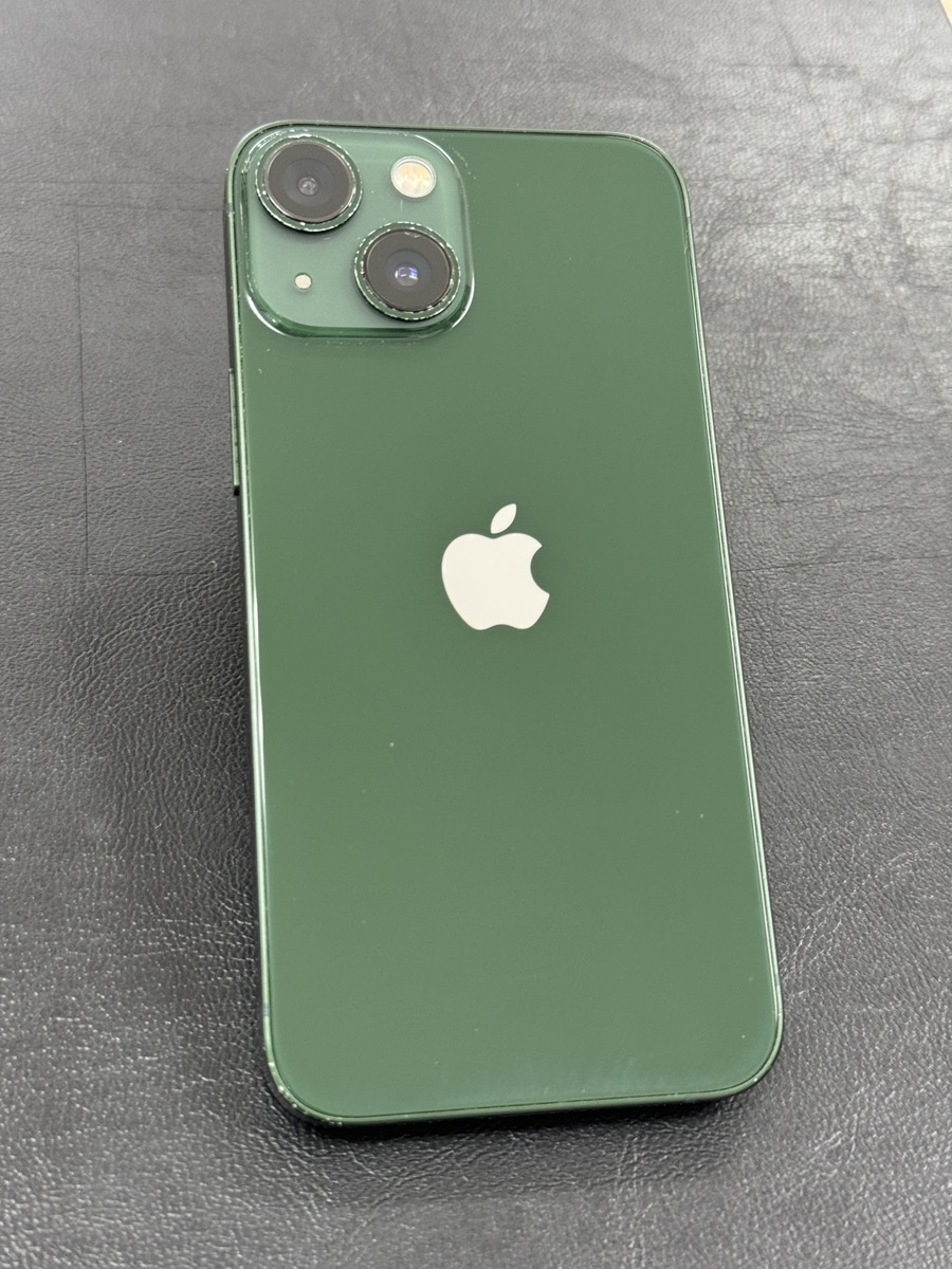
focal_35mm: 48
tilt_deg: -53.8
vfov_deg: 39.7
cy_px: 634
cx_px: 476
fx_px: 1760
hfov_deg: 30.3
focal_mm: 6.76
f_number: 1.78
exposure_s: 1/60
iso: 160
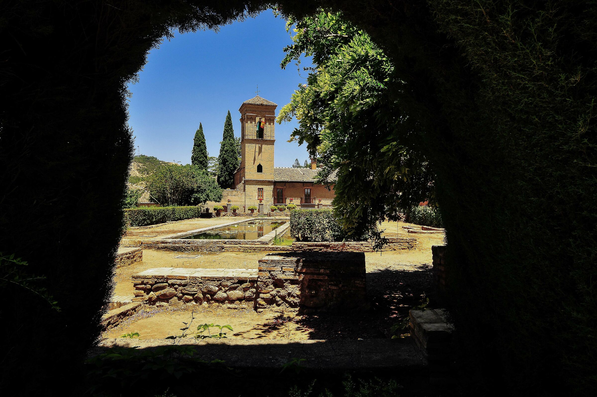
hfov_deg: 73.8
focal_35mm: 24
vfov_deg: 53.0
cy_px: 198
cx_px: 298
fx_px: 398
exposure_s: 1/125
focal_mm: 16
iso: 200
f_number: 13
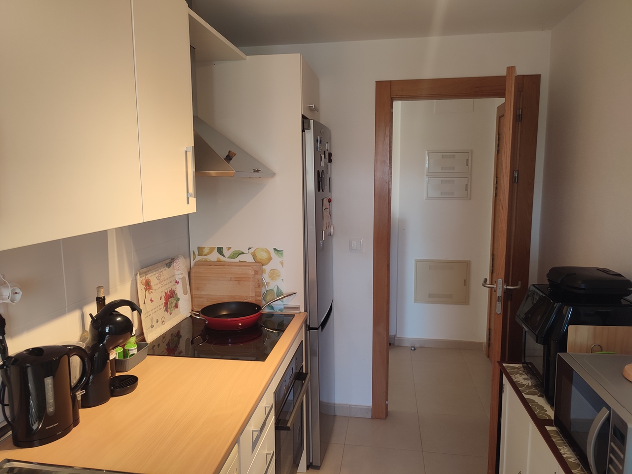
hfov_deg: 69.4
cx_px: 316
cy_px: 237
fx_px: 456
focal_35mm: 25
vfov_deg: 54.9
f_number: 1.9
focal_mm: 6.04
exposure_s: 1/33
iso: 163
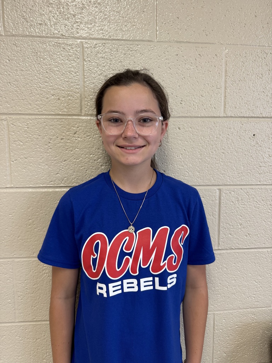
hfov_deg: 56.8
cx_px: 136
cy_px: 182
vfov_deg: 71.6
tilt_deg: -7.1
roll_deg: +1.0
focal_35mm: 24
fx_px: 251
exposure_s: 1/77
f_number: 1.78
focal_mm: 6.76
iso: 200
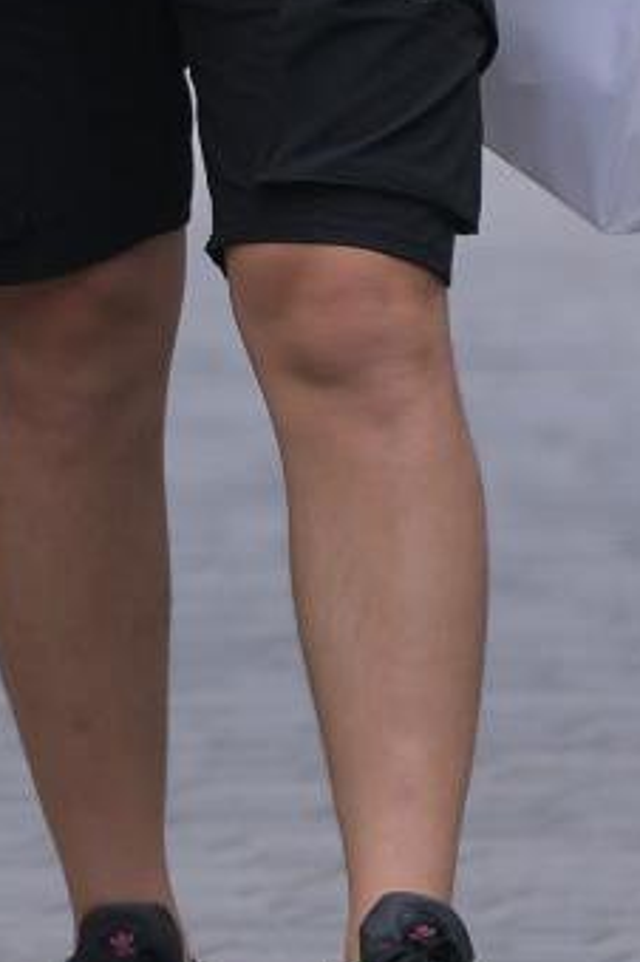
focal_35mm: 1458
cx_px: -406
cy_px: -427
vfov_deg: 1.4
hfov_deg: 0.9
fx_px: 38956
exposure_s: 1/640
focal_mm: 200
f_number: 3.5
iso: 125
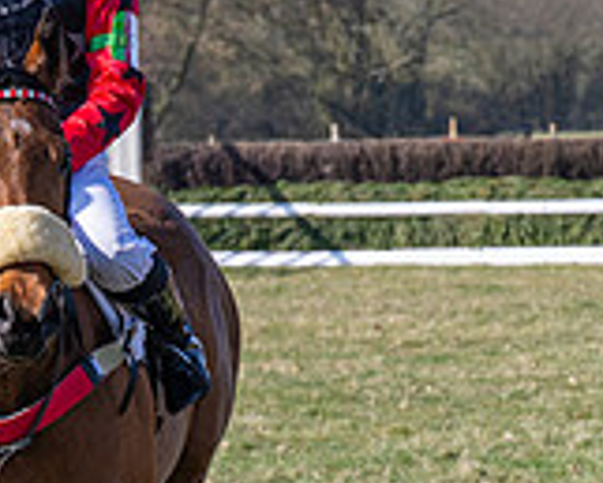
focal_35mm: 433
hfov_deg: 4.5
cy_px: 288
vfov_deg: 3.6
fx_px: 7732
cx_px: -55
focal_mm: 70
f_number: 5
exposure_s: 1/1250
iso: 200
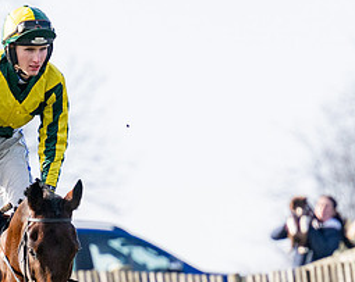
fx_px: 10266
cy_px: 307
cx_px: 133
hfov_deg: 2.0
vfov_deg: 1.6
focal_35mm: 979
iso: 400
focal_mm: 220
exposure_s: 1/3200
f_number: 4
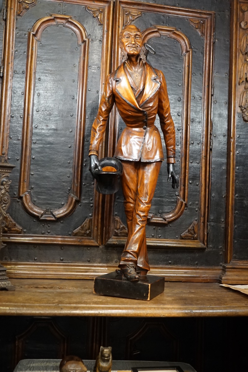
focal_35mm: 42
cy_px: 186
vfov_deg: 46.4
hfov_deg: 31.9
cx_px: 124
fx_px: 434
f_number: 3.5
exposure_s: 1/160
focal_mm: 28
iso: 2000
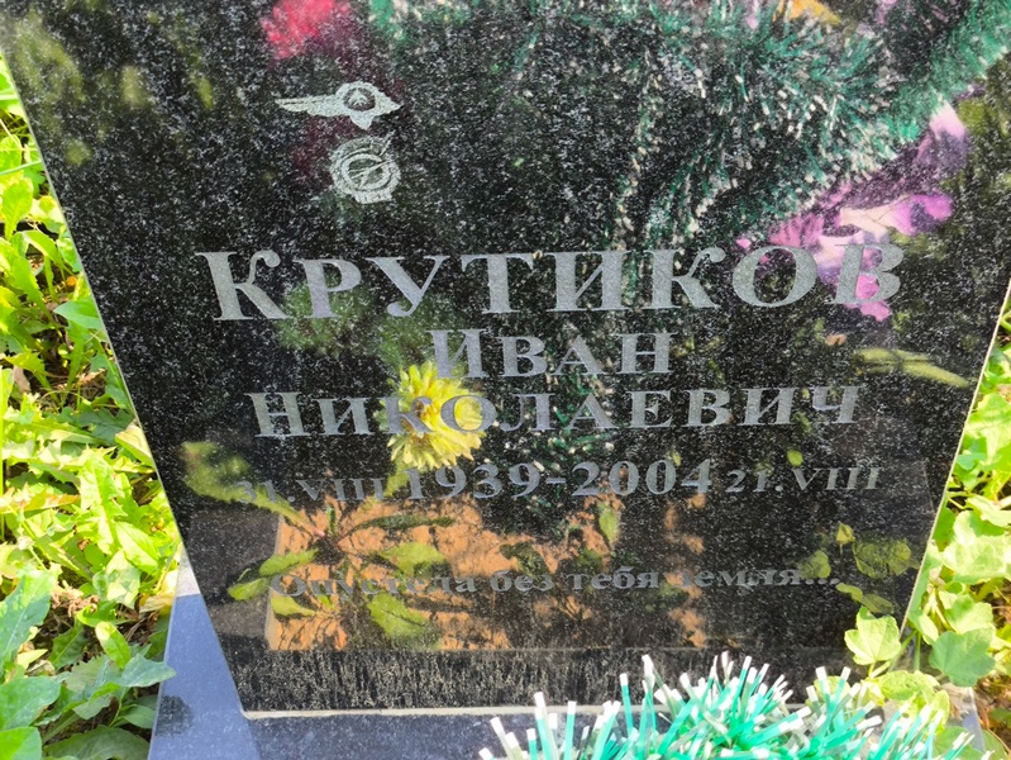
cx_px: 506
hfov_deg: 38.2
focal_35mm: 50
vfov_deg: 29.1
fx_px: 1461
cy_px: 380
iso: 50
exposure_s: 1/144
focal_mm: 4.71
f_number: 1.7
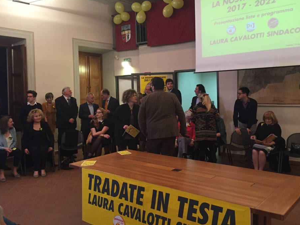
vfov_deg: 42.9
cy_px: 97
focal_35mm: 33
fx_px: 286
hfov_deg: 55.3
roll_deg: +1.2
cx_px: 162
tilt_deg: -0.8
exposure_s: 1/33
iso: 200
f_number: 2.2
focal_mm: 4.15
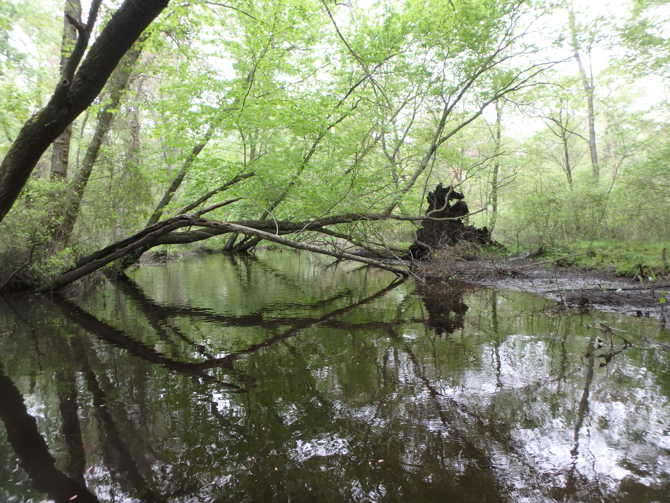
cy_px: 252
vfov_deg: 63.4
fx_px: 406
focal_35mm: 21
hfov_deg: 79.0
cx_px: 335
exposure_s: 1/60
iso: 200
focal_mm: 3.7
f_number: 3.5
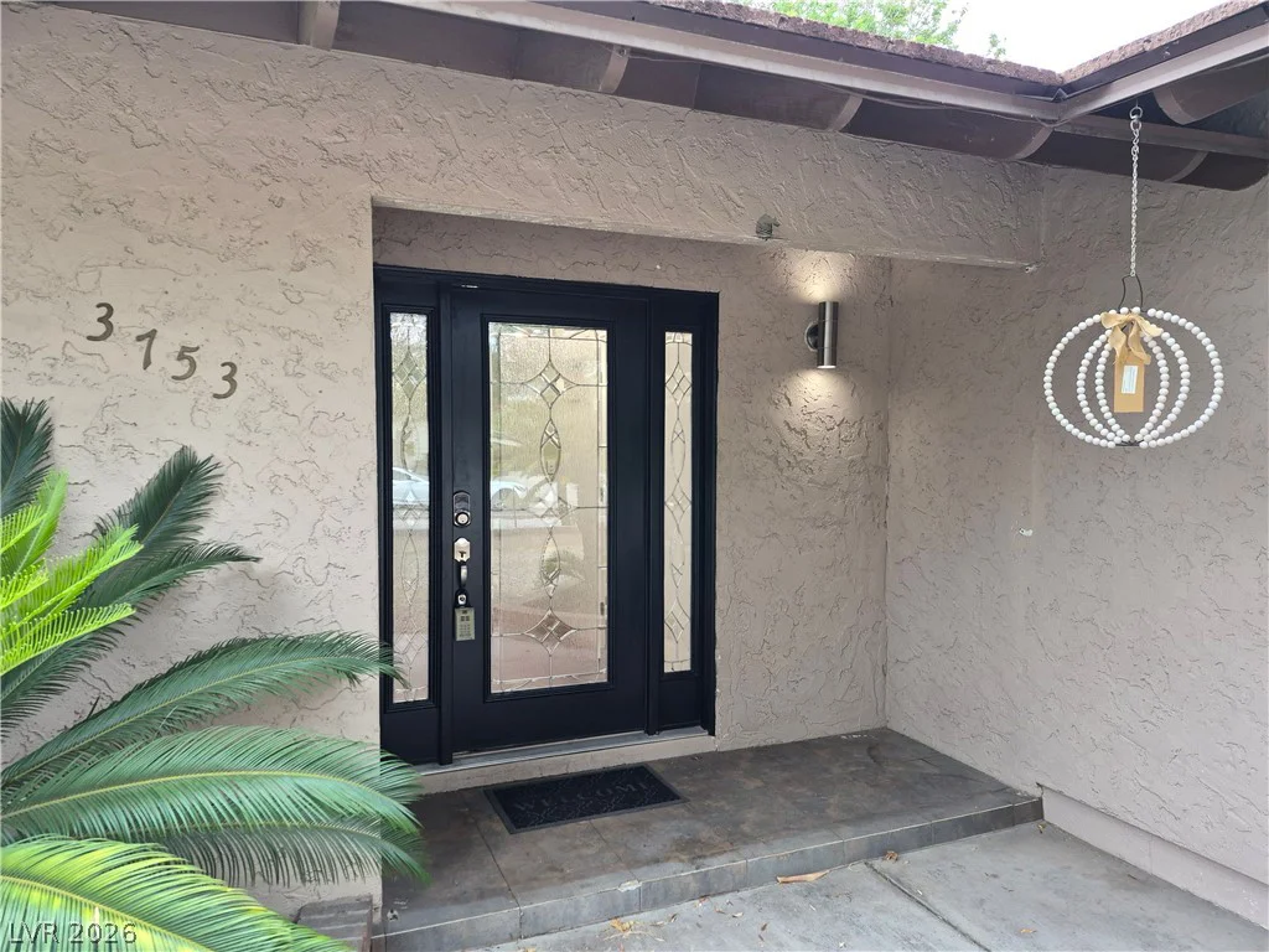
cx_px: 634
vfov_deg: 58.9
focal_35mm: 23
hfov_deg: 73.9
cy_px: 476
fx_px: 843
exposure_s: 1/120
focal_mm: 5.4
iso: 250
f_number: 1.8
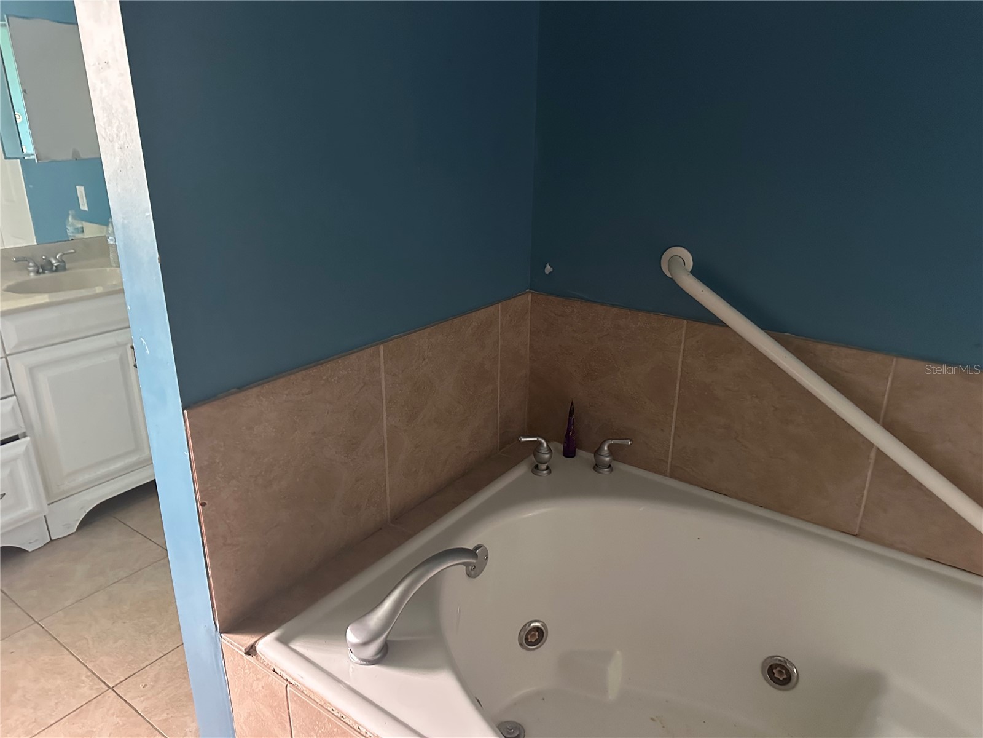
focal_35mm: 24
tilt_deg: -19.1
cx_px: 492
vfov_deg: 56.8
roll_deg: -1.1
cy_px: 369
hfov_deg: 71.6
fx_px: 682
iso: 1000
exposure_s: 1/40
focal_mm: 6.86
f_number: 1.78
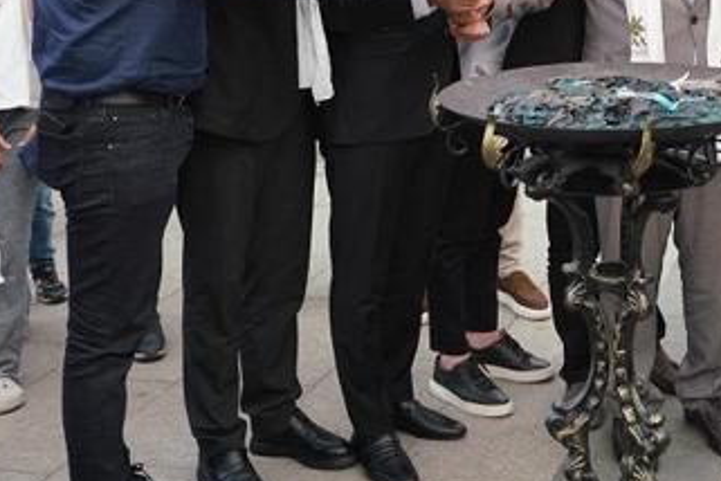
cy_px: -28
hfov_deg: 27.5
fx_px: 1442
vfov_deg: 18.3
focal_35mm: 72
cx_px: 588
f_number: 5
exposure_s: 1/100
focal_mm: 30
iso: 500
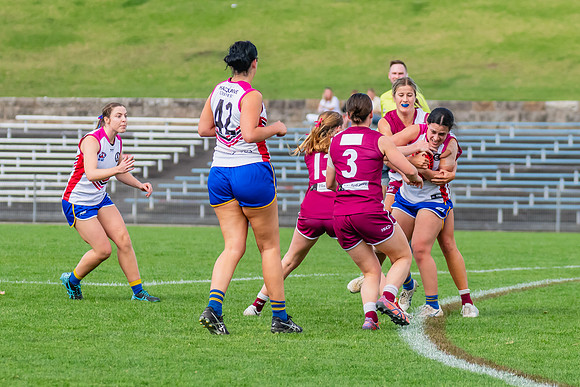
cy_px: 220
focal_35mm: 394
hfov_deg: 5.2
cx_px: 370
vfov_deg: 3.5
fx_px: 6354
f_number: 5
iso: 800
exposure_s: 1/1600
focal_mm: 190
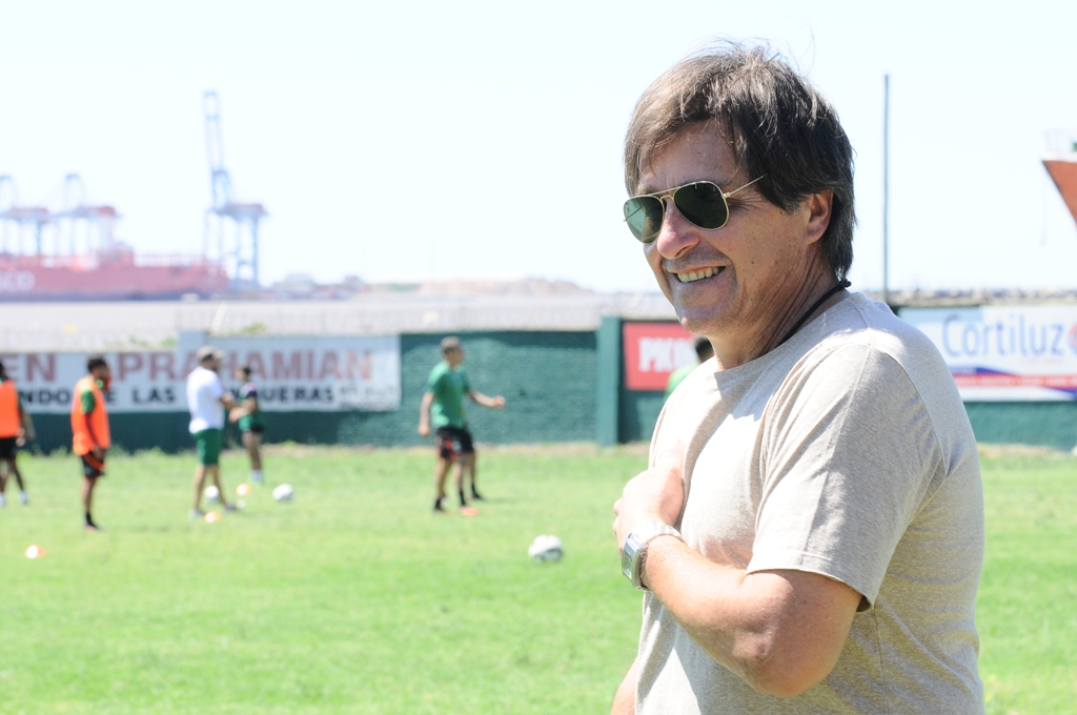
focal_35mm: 142
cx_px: 538
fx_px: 4258
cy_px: 358
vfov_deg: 9.6
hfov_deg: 14.4
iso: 500
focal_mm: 95
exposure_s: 1/250
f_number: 10
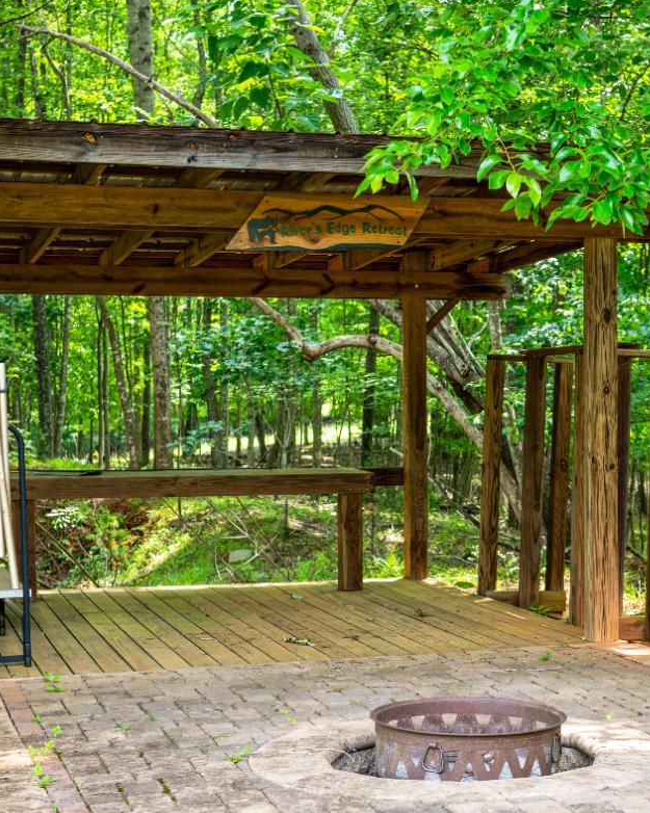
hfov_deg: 21.1
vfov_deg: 26.3
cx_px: 462
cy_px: 508
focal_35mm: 72
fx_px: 1732
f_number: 4
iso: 100
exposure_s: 1/80
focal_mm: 40
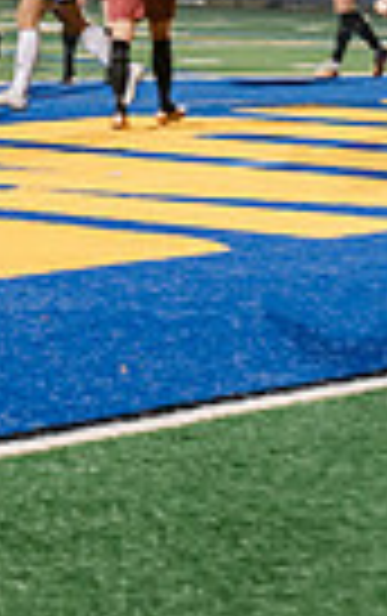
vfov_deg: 6.9
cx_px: -914
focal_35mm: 302
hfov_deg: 4.2
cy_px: 20
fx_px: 5080
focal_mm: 70
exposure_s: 1/200
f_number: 4.5
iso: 2500
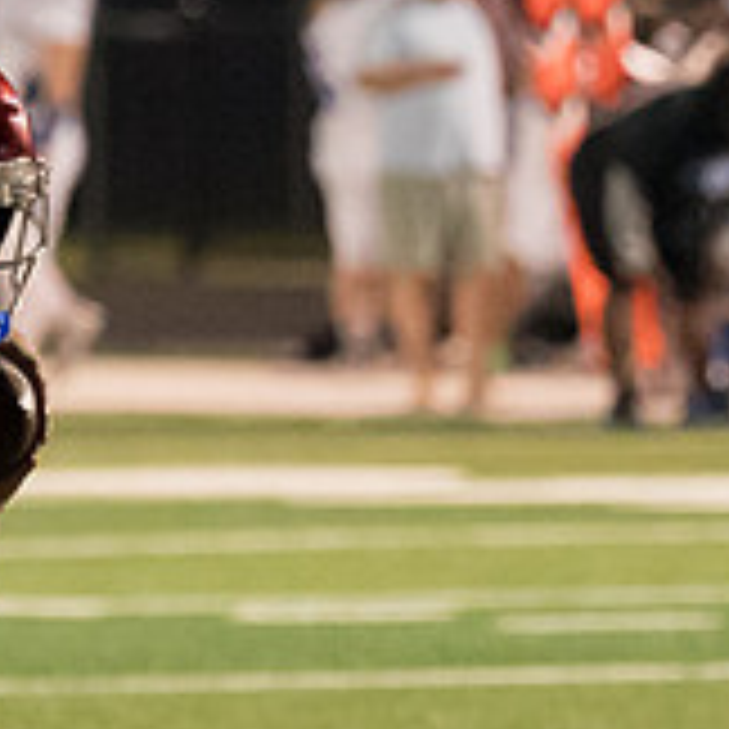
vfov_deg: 2.0
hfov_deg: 2.0
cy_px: 434
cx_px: -55
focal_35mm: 891
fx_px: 21229
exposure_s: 1/1000
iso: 10000
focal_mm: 155
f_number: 2.8
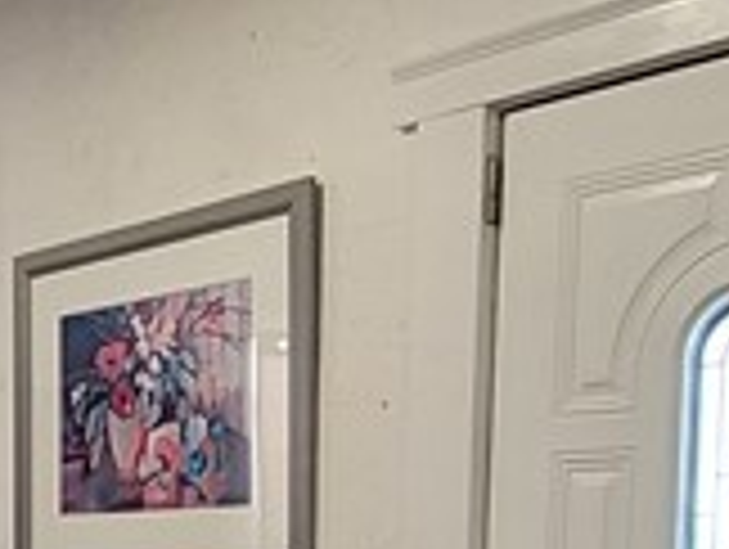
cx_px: -400
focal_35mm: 82
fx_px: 1729
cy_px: 644
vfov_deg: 17.3
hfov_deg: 20.1
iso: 250
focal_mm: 2.2
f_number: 2.2
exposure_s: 1/60
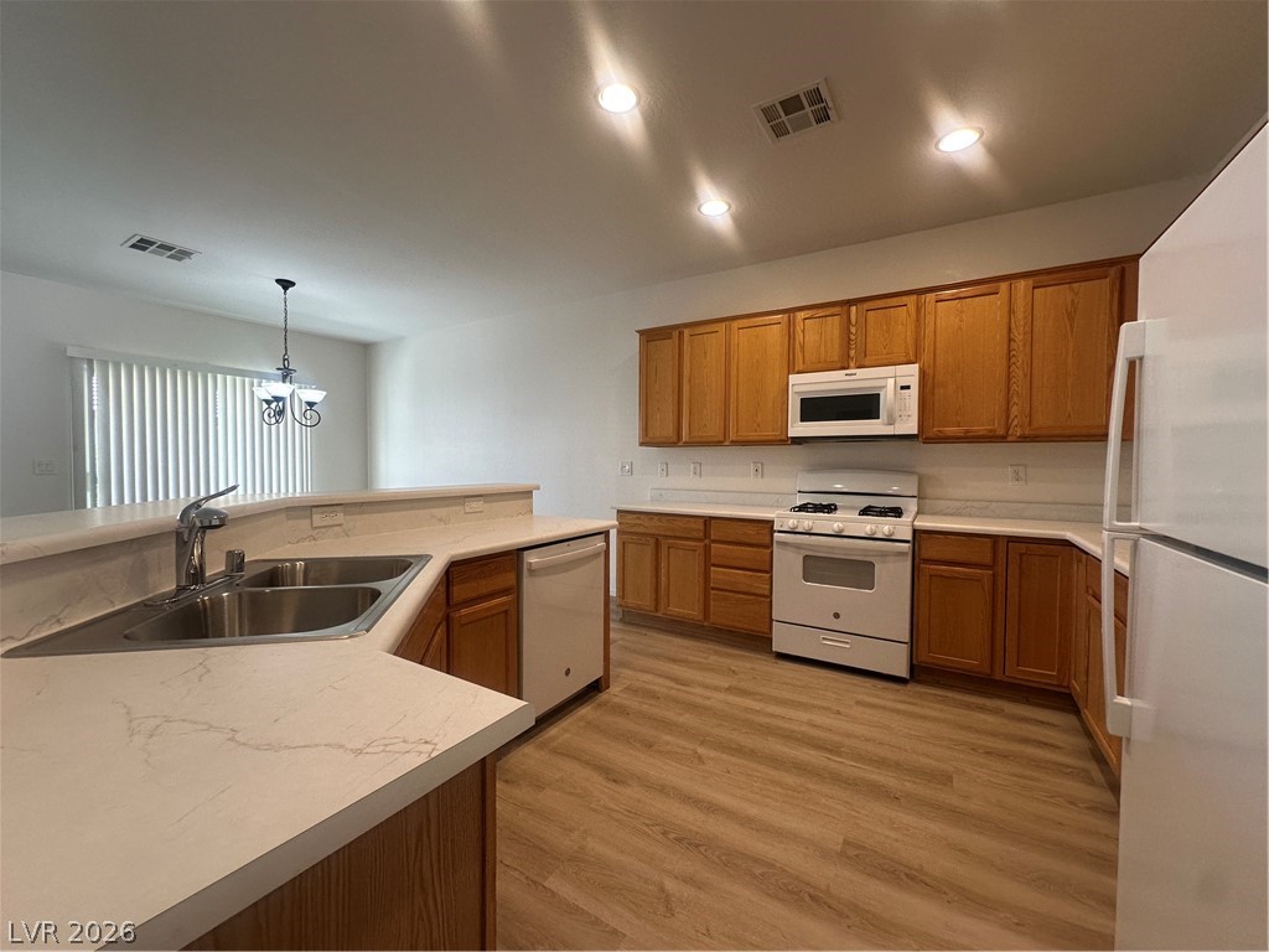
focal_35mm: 14
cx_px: 634
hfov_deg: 102.1
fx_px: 513
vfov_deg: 85.7
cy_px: 476
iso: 160
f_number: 2.2
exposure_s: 1/120
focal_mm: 2.22
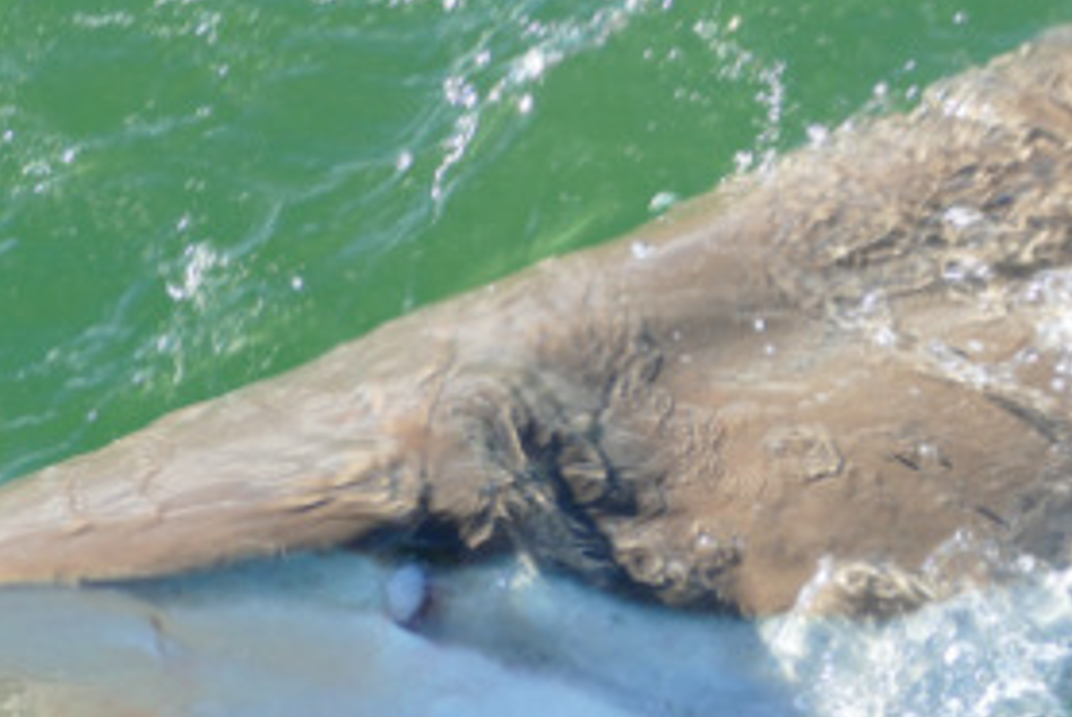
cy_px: 688
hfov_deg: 8.0
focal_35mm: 255
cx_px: 906
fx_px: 7601
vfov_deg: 5.4
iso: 125
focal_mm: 43.05
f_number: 3.9
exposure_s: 1/320
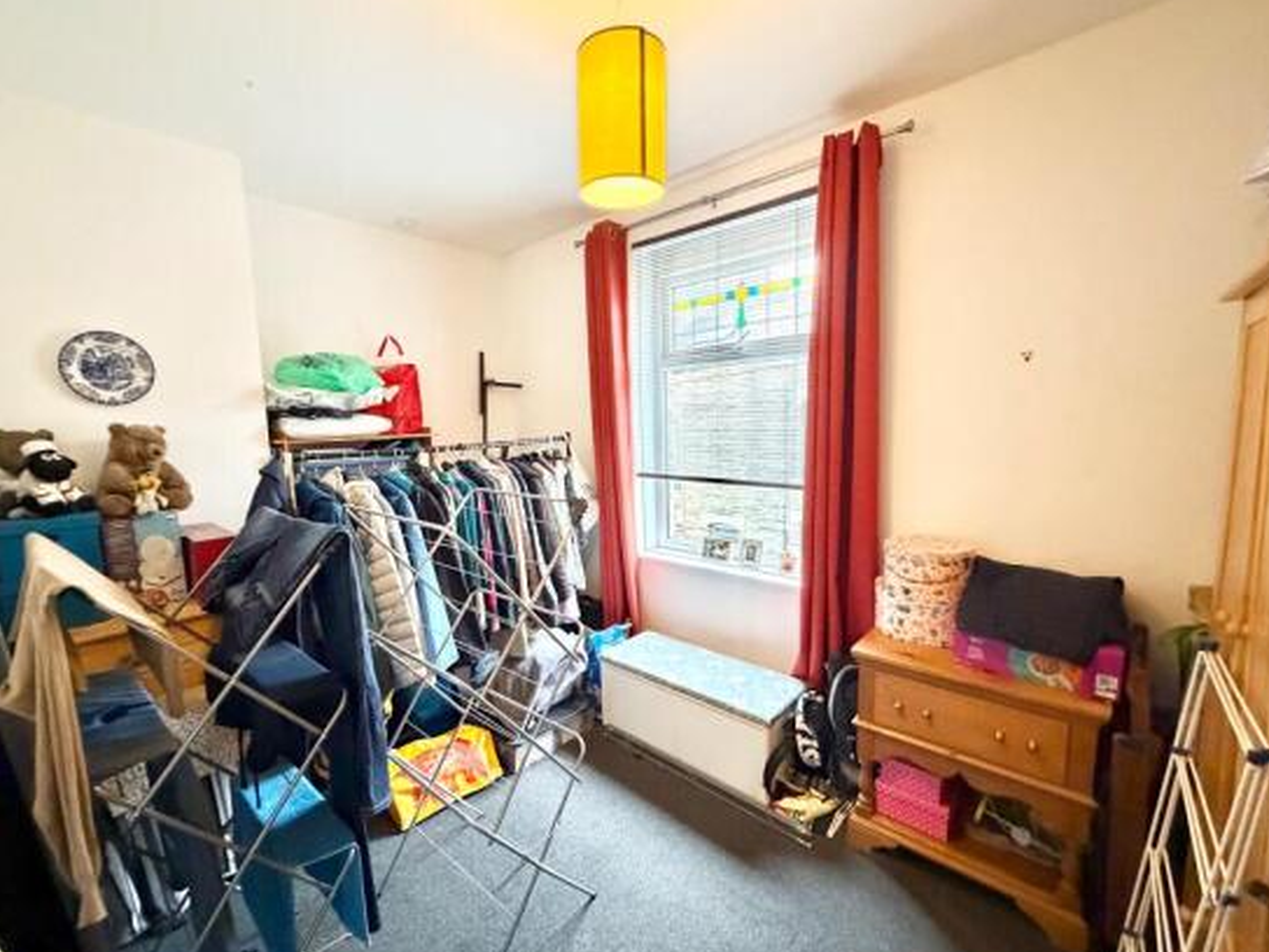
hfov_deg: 98.1
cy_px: 489
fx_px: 550
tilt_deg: -8.0
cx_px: 603
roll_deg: +1.6
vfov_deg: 81.7
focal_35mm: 15
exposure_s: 1/50
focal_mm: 2.22
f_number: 2.2
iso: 1000
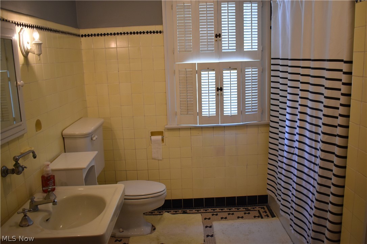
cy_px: 122
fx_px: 321
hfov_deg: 59.5
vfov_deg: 41.7
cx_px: 184
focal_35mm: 32
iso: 800
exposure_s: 1/125
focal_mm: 21
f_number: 3.8
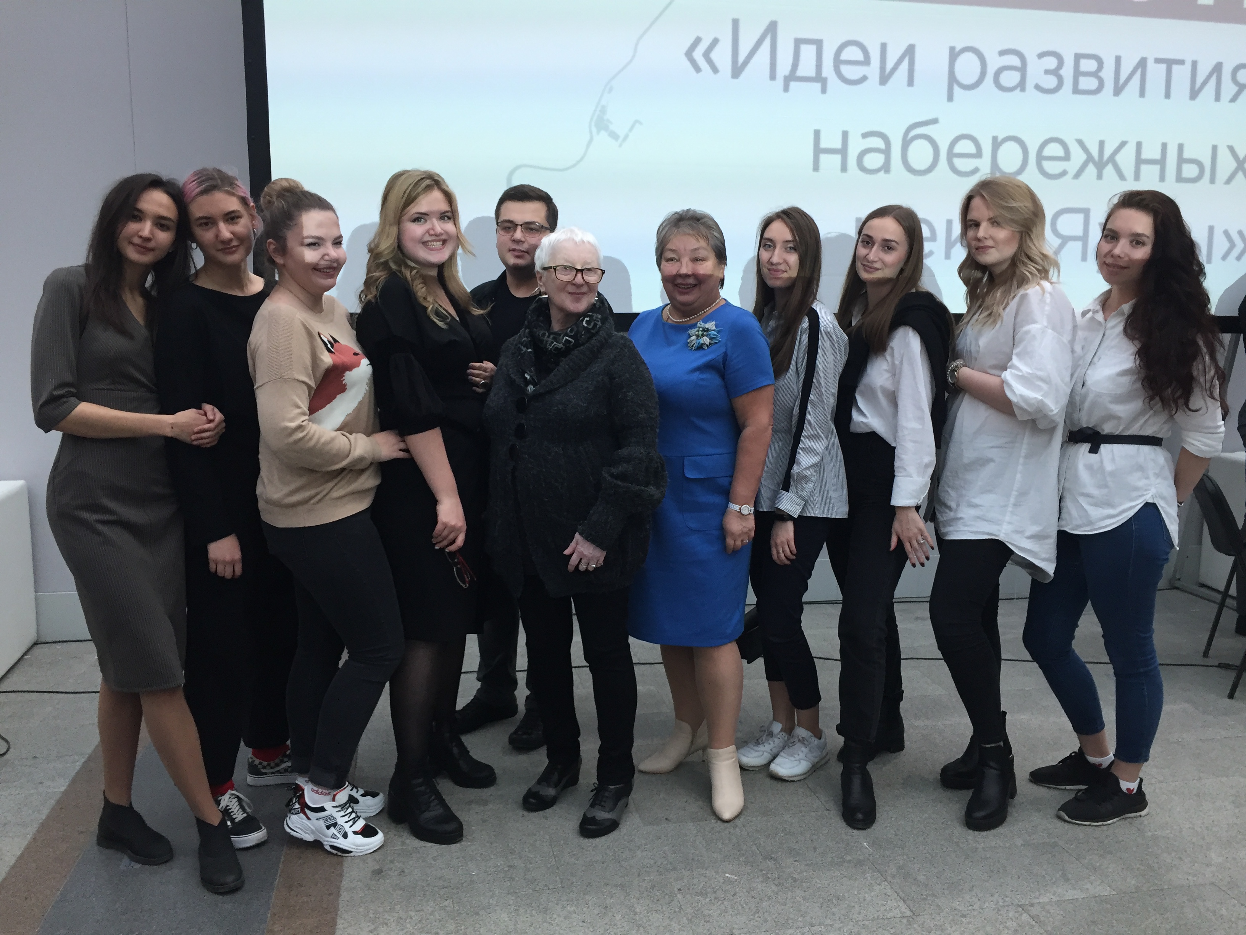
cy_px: 468
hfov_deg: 61.7
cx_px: 623
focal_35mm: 29
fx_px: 1044
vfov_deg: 48.2
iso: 50
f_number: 2.2
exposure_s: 1/33
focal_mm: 4.15
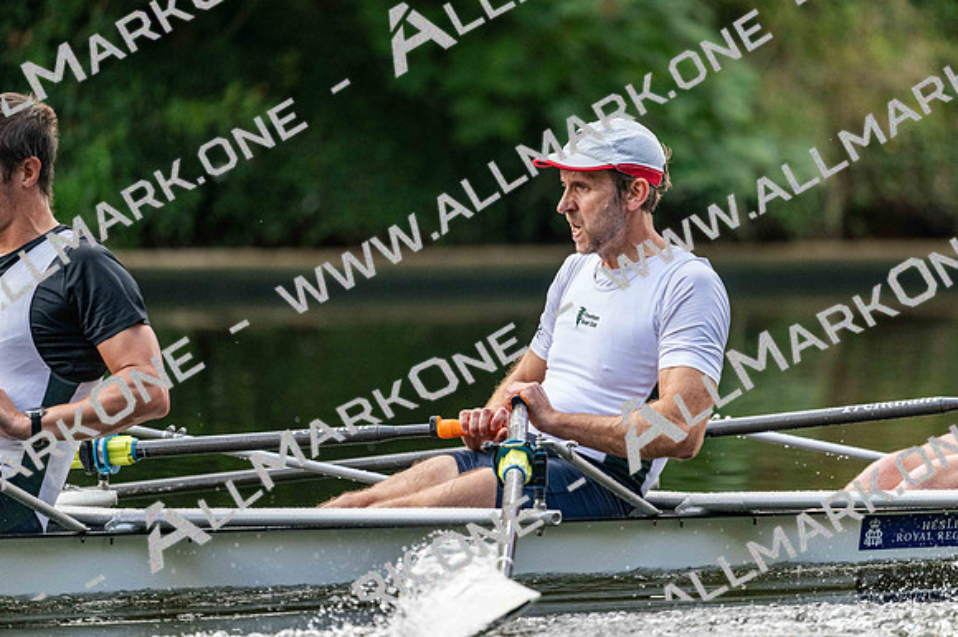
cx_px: 479
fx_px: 10640
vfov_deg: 3.4
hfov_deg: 5.2
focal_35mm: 400
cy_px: 318
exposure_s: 1/2500
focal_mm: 400
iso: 2200
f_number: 4.5
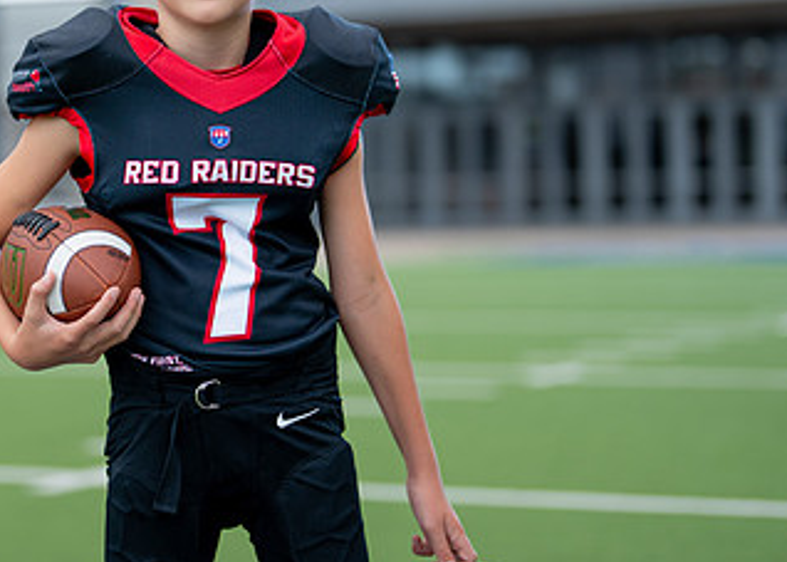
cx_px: 208
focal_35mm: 109
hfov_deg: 18.3
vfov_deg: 13.1
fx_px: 2436
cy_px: 117
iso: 100
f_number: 1.2
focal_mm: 50
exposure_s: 1/1000
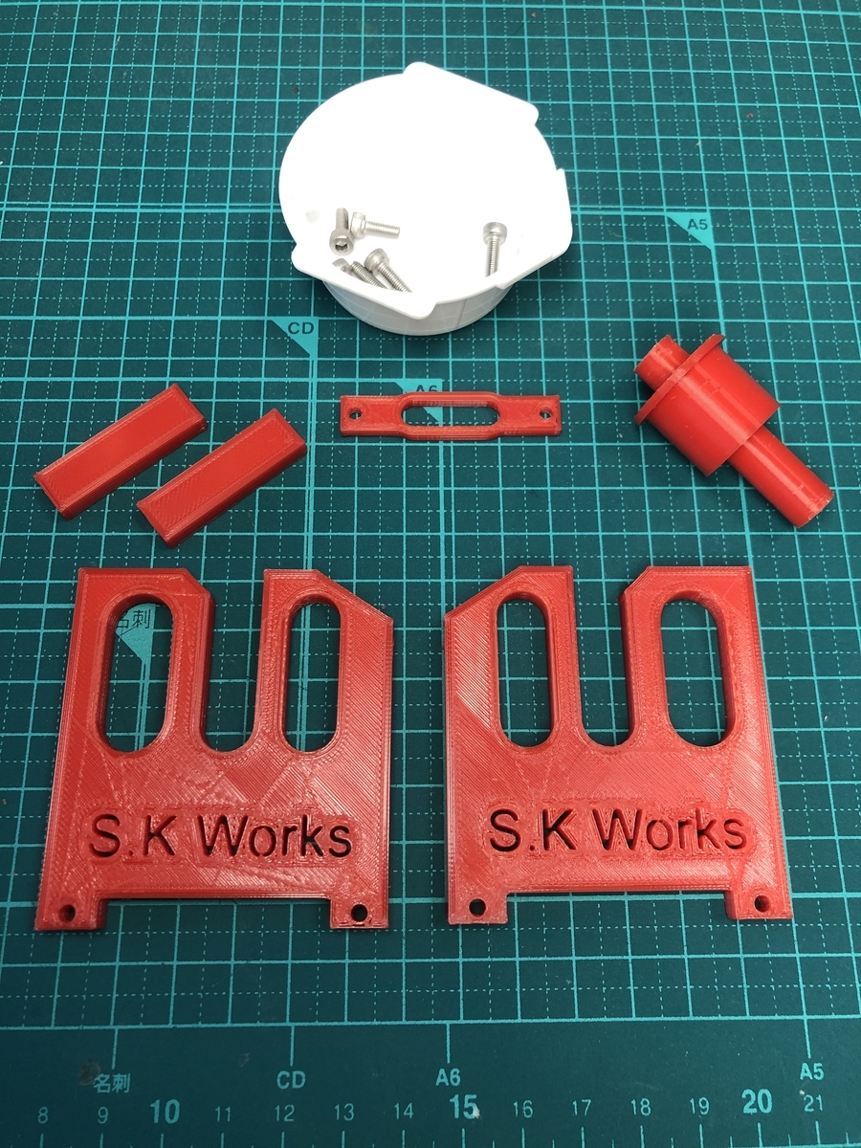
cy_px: 574
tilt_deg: -70.7
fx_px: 929
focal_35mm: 28
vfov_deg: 63.4
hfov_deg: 49.7
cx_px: 430
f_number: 1.8
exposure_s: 1/112
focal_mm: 4
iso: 64
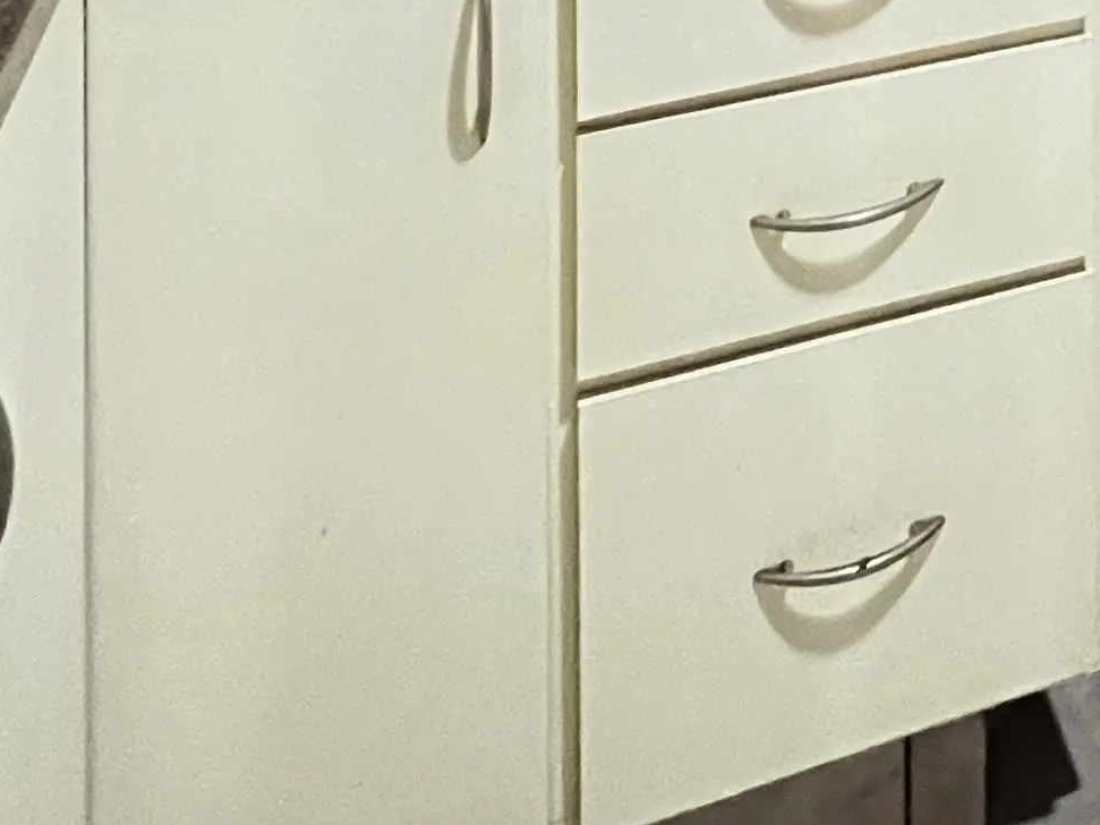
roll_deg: -0.1
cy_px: -868
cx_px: 1228
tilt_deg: +0.3
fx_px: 1716
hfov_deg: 31.3
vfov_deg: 17.8
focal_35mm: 54
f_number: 1.8
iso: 1250
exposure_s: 1/40
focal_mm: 1.57
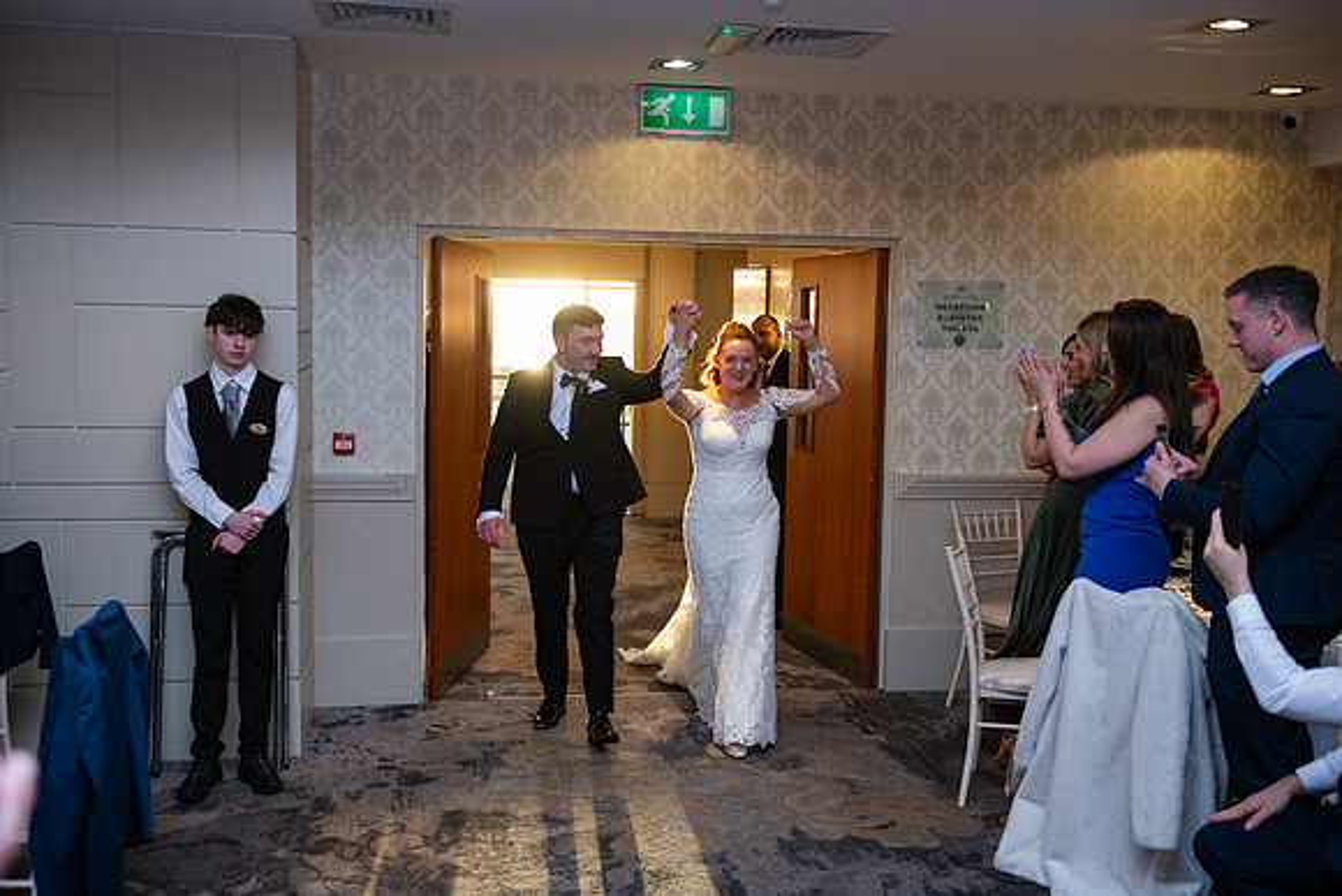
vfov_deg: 36.9
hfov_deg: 53.1
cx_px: 671
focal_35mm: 36
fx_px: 1342
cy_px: 448
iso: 800
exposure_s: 1/160
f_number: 3.5
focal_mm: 36
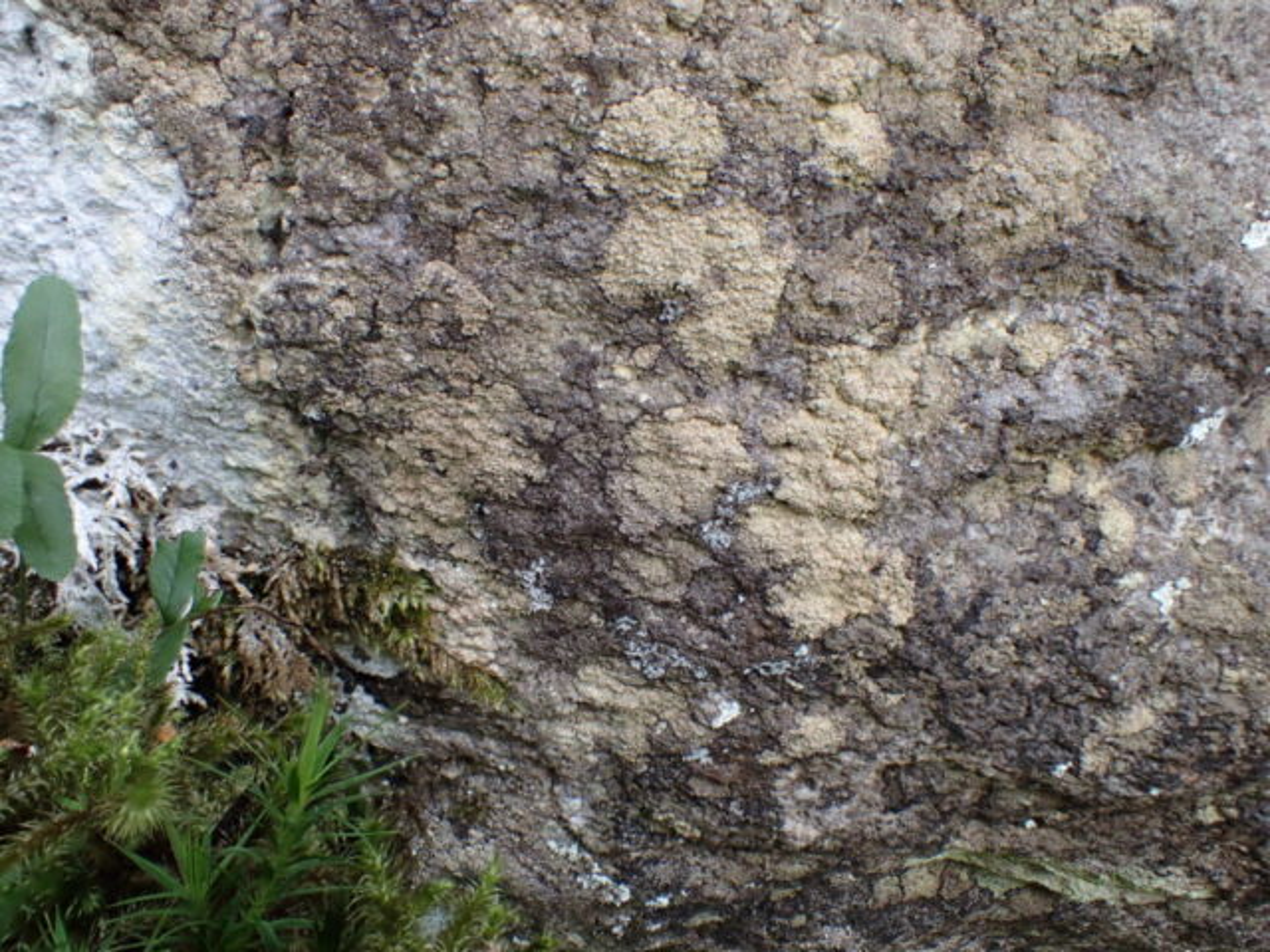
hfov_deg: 60.0
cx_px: 635
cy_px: 476
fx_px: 1101
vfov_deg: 46.8
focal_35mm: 30
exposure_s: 1/125
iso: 200
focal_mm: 5.5
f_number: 3.2
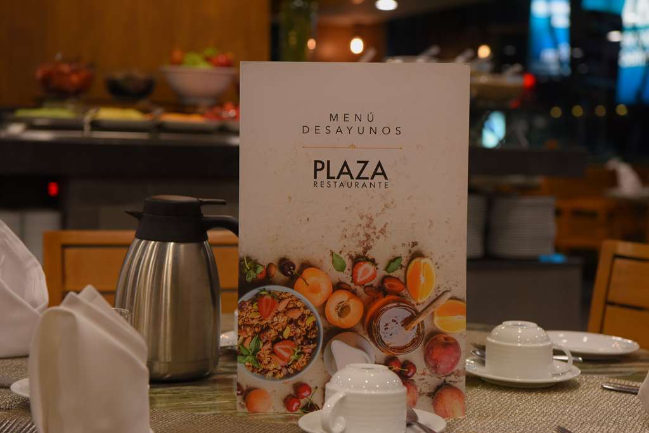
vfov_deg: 19.5
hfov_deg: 28.8
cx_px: 324
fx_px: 1262
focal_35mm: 70
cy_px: 216
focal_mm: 70
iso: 1000
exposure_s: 1/40
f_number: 5.6
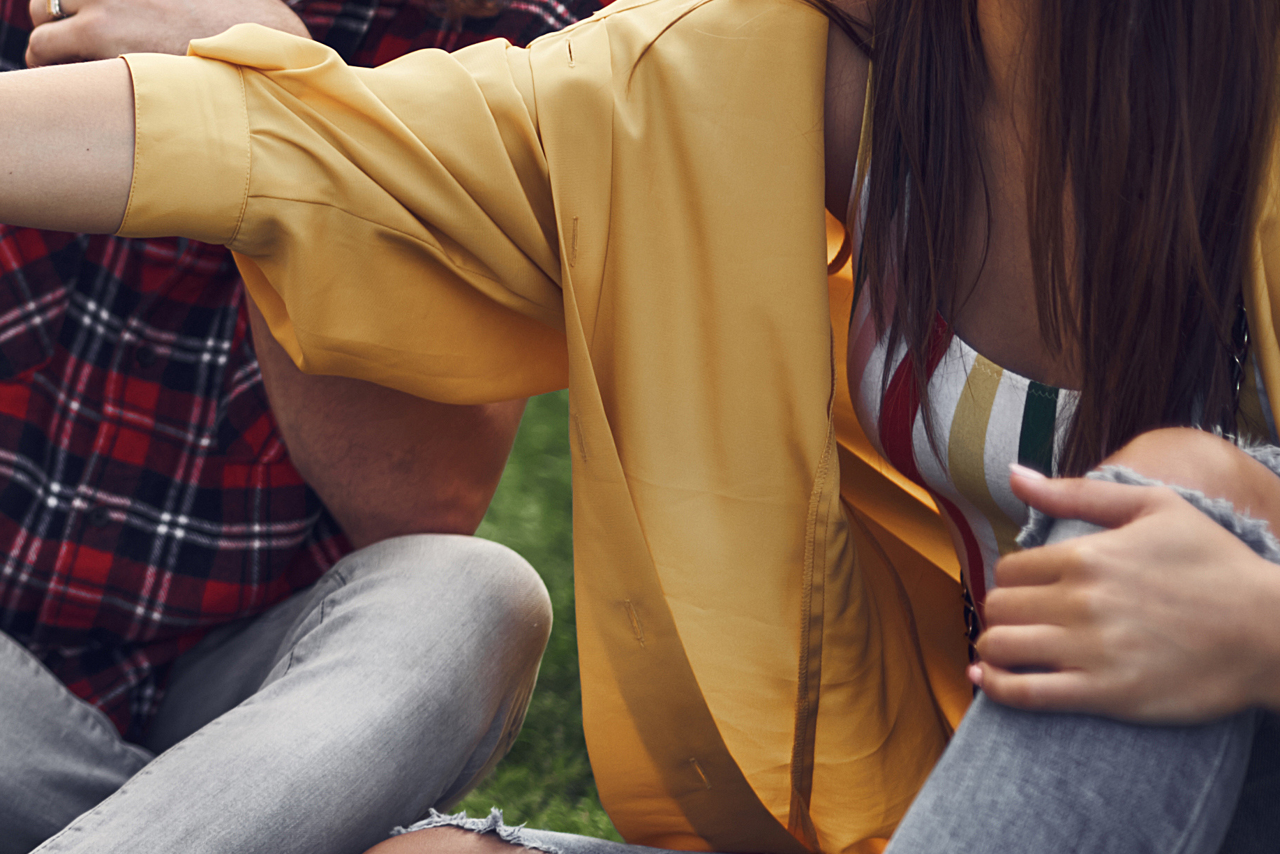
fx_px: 5833
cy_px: 163
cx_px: -595
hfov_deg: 12.0
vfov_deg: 8.4
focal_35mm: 164
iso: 100
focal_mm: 50
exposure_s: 1/640
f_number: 1.4
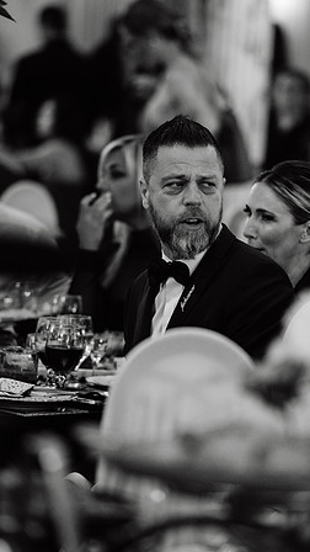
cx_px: 178
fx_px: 2923
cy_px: 276
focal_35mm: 200
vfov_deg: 10.8
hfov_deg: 6.1
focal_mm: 190
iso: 1250
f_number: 3.5
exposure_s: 1/200
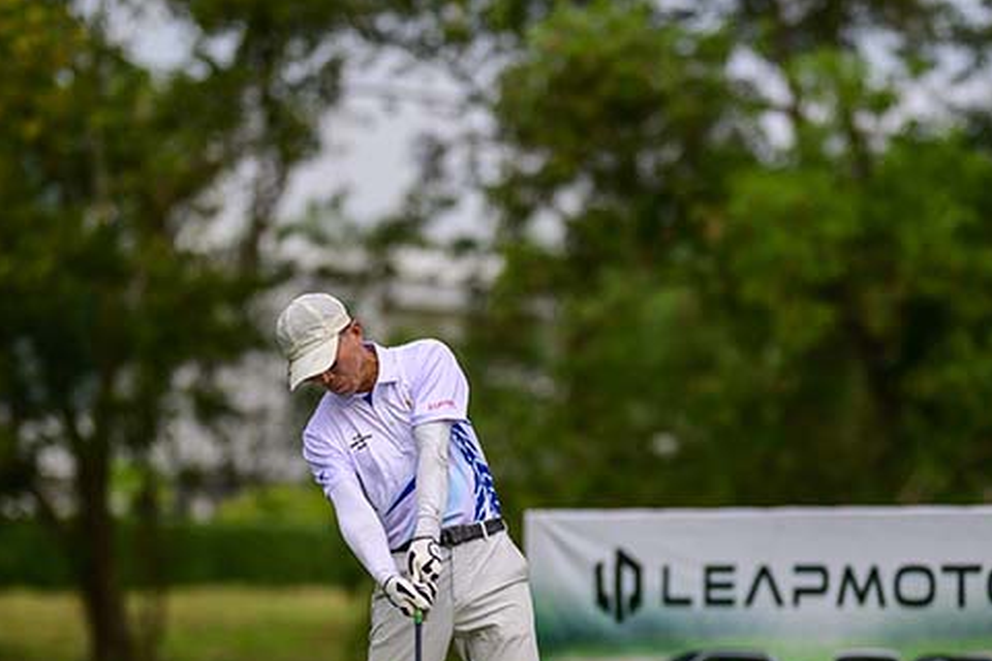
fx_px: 4684
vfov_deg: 8.1
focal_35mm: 170
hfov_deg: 12.1
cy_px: 525
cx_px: 653
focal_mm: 85
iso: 110
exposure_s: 1/12800
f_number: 1.2
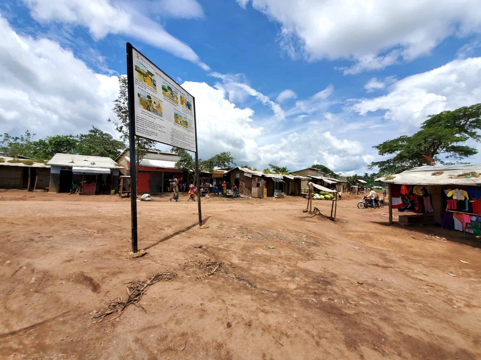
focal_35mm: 13
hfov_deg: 106.2
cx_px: 240
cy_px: 180
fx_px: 181
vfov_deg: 89.9
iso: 50
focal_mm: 1.8
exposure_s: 1/1321
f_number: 2.2
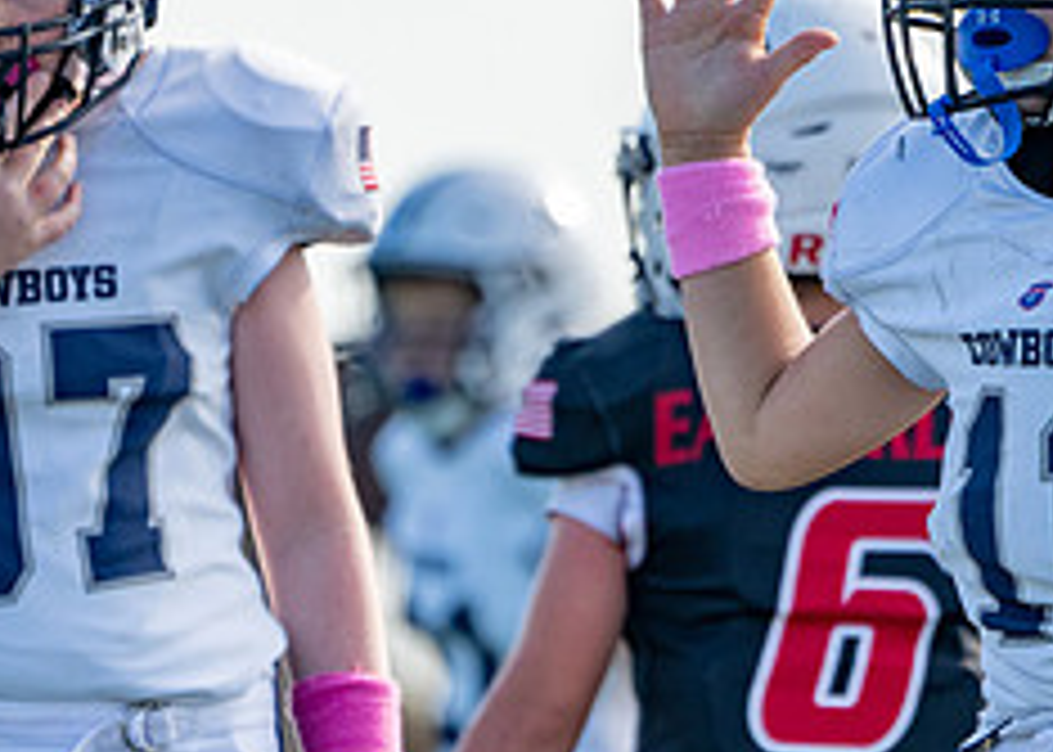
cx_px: 963
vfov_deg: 1.5
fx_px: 29180
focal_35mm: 976
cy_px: 266
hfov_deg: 2.1
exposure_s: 1/1250
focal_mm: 376
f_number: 5.6
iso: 500
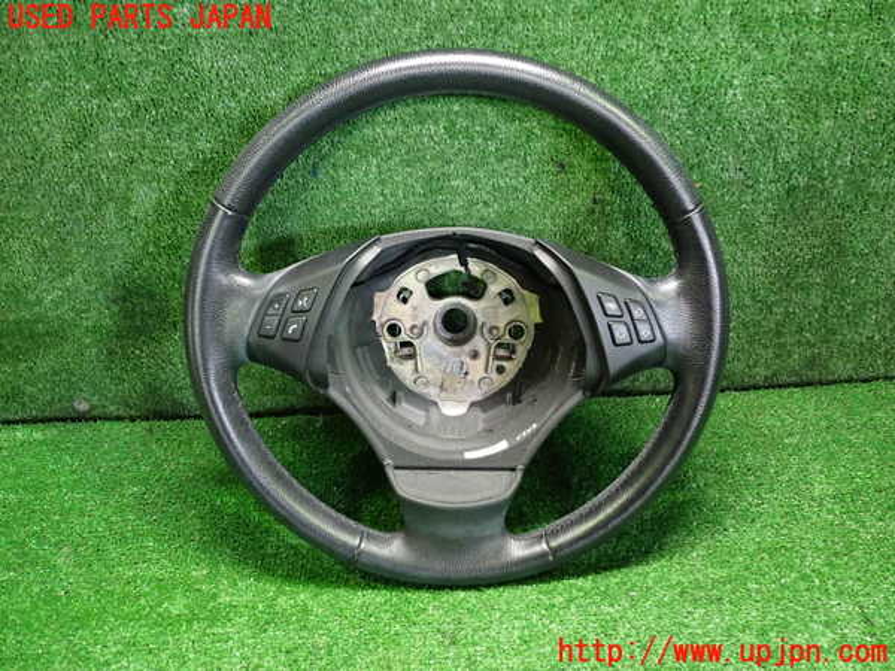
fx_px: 776
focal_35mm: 30
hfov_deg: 60.0
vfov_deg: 46.8
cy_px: 336
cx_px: 448
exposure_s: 1/25
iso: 800
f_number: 2.3
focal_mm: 5.4
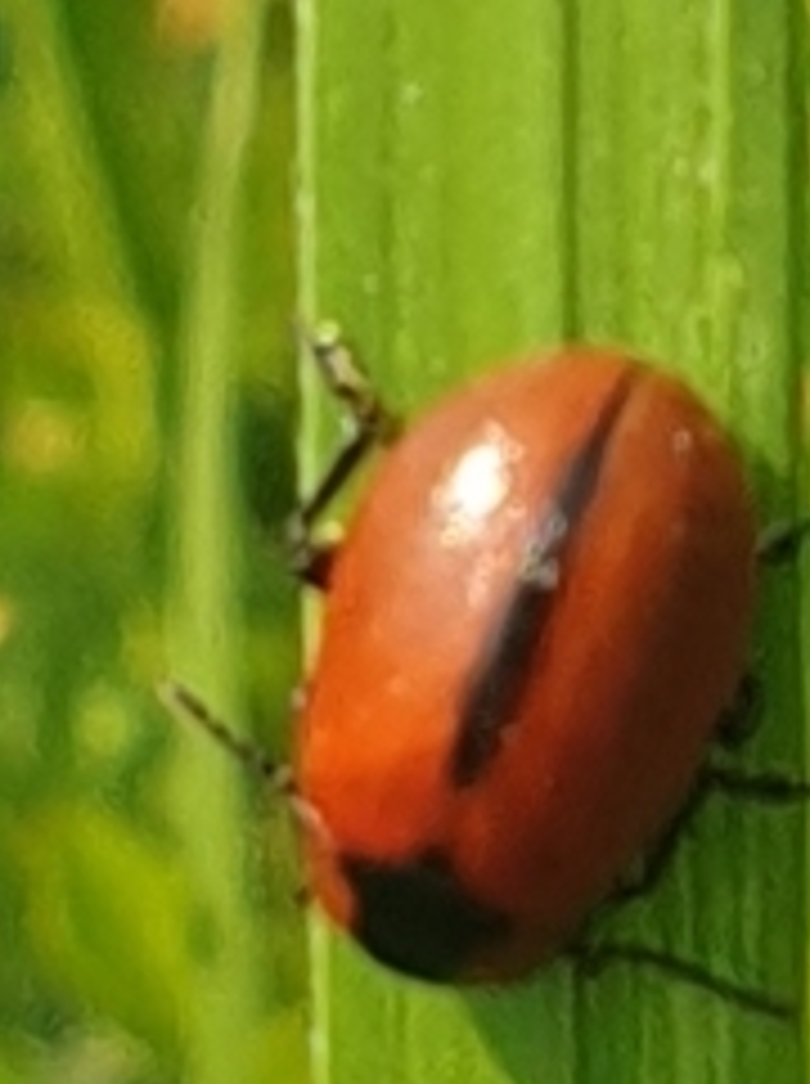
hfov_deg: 20.8
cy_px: 522
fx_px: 2159
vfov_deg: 28.2
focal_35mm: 69
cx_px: 749
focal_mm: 4.3
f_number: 2.4
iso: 50
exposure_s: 1/947
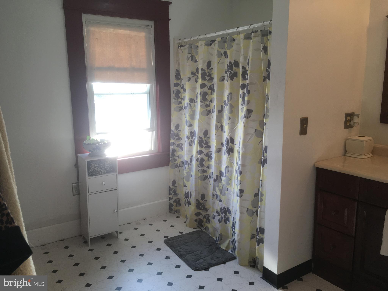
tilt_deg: -11.7
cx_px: 194
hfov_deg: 61.7
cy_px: 146
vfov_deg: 48.2
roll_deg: -0.2
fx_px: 325
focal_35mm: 29
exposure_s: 1/120
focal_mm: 4.15
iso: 40
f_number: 2.2
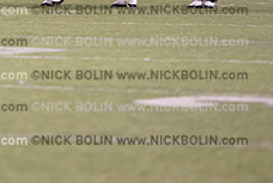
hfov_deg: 4.3
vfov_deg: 2.9
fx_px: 3630
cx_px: -82
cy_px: -88
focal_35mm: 478
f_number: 2.8
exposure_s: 1/1250
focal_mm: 160
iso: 2500
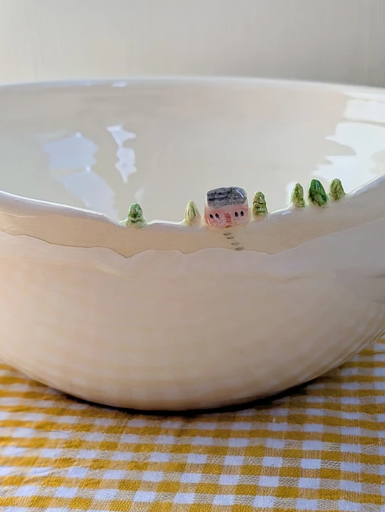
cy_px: 279
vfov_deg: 33.7
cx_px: 191
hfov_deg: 25.7
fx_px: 844
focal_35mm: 57
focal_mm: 6.9
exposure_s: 1/429
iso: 18
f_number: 1.68
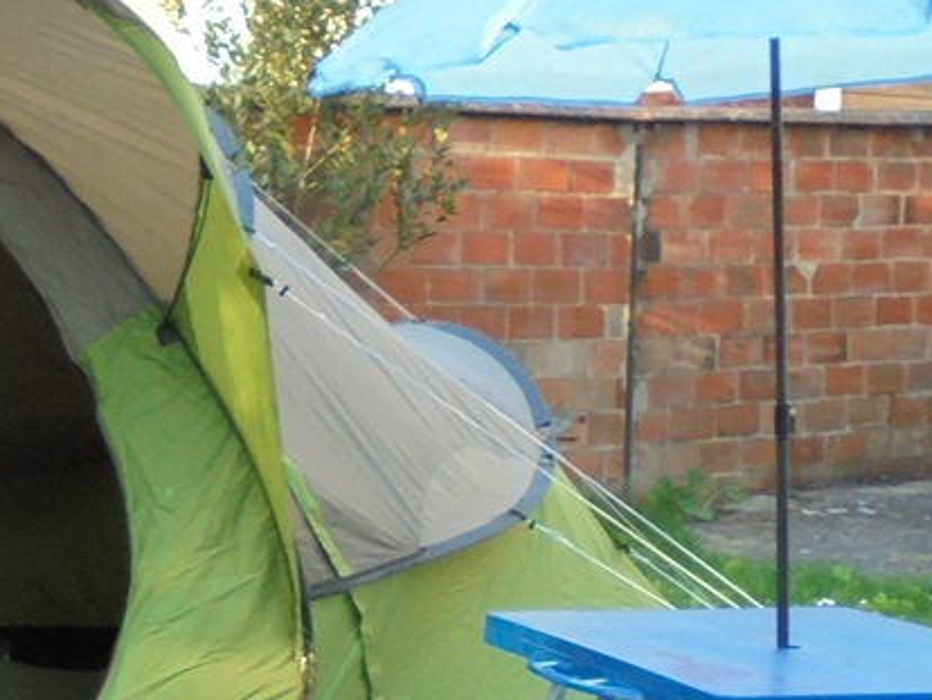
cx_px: -223
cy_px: 636
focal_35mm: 97
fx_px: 2613
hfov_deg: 19.0
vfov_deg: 15.1
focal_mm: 4.6
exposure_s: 1/80
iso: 100
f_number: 3.5
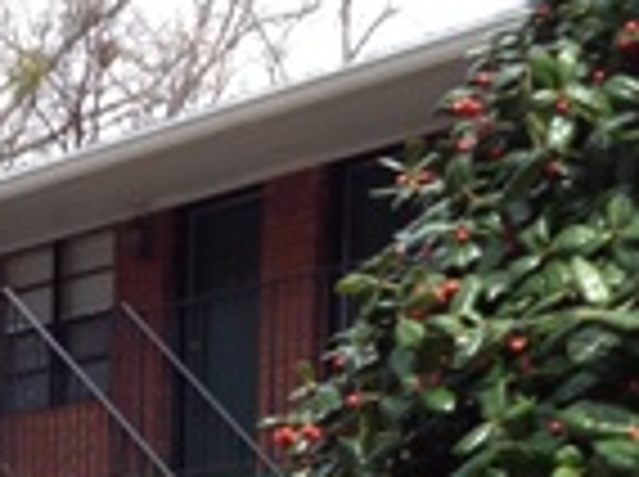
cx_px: -63
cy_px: 832
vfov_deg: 9.0
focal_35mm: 158
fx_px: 2912
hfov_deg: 12.3
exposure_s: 1/452
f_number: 2.4
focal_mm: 4.28
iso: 64
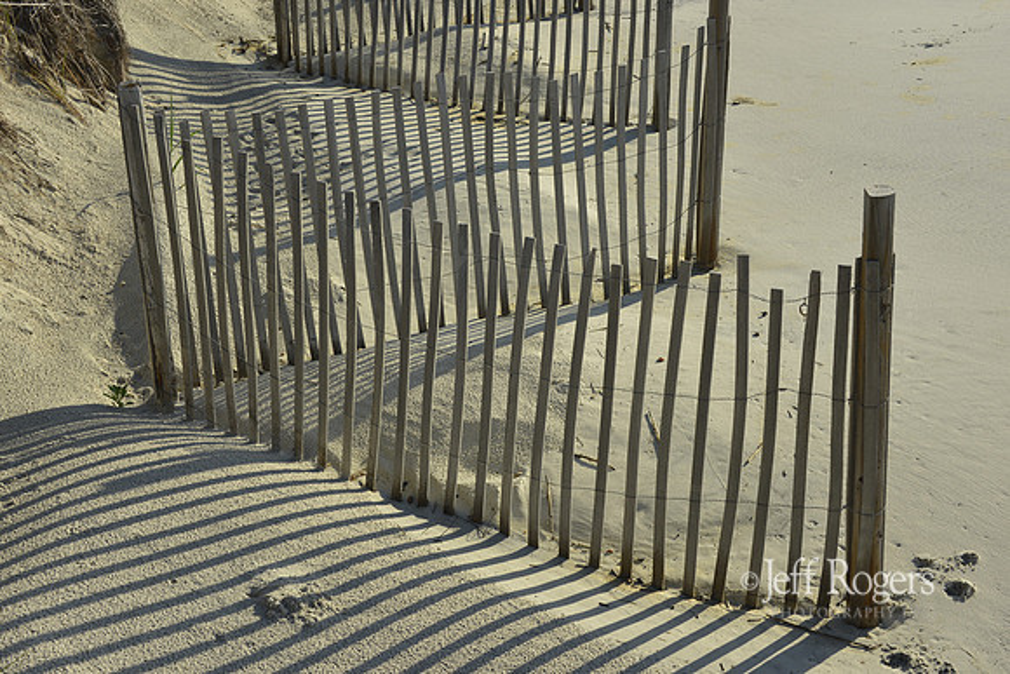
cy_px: 337
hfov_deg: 36.2
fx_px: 1543
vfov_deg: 24.6
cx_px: 505
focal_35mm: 55
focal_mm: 55
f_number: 14
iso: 200
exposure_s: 1/125
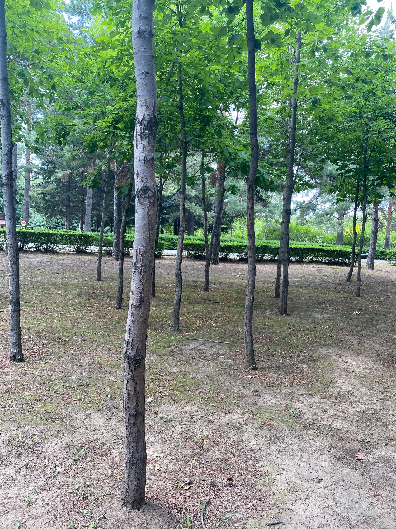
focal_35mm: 26
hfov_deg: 53.1
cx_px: 198
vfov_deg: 67.3
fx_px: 397
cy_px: 264
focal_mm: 4.25
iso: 50
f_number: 1.8
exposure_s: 1/121
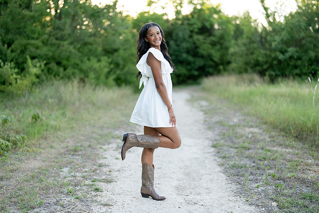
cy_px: 106
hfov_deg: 39.6
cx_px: 160
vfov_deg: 27.0
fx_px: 443
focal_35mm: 50
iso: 100
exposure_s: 1/640
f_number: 1.2
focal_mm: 50
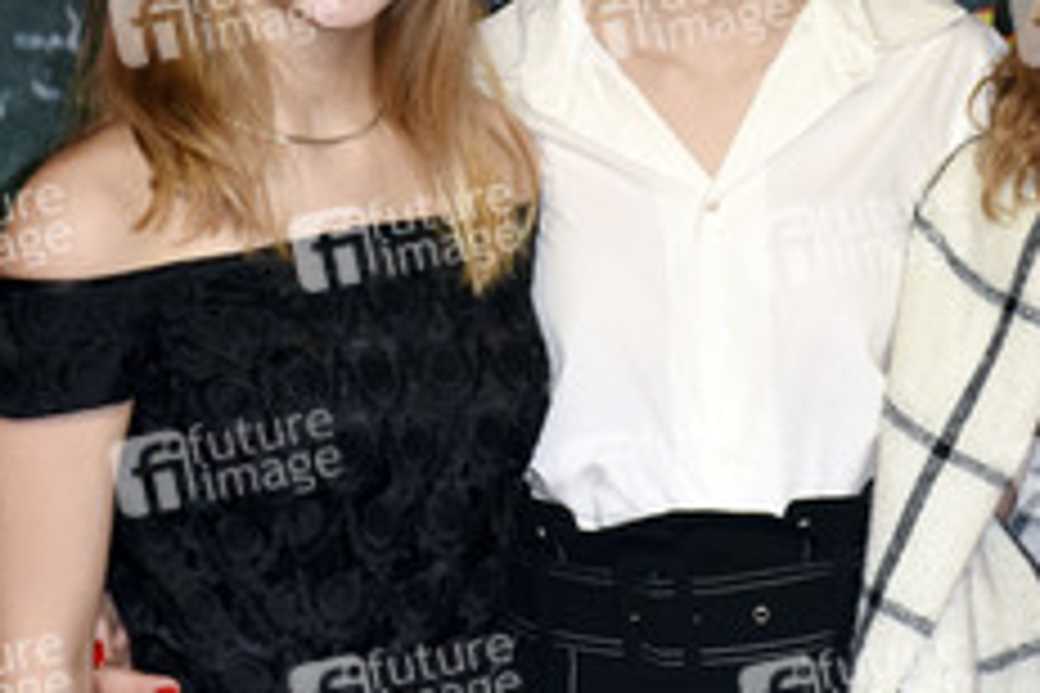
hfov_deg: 8.8
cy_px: 126
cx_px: 736
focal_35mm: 234
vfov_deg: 5.9
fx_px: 6759
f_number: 6.3
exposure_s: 1/160
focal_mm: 80
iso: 640
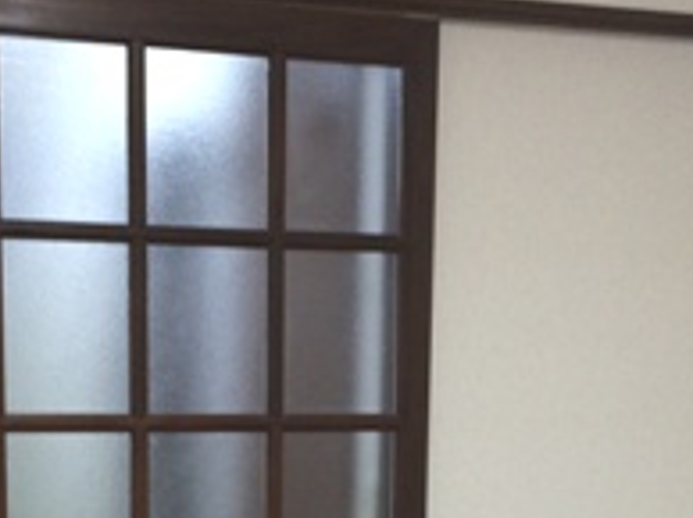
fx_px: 1979
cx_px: 372
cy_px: 718
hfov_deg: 19.9
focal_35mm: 99
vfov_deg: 14.2
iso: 80
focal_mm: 4.12
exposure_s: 1/30
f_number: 2.2
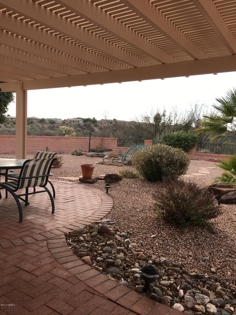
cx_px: 118
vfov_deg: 61.7
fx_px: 264
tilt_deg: -3.0
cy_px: 158
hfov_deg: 48.2
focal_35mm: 29
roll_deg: -1.3
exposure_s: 1/557
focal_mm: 4.15
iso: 25
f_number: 2.2
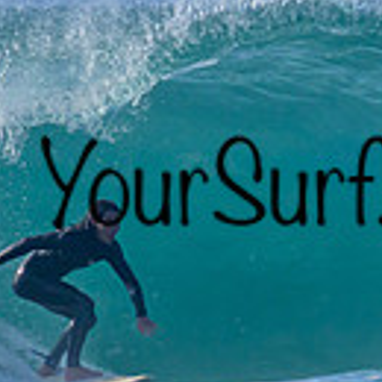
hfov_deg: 0.6
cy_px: 157
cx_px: 344
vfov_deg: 0.6
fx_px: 39128
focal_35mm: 3134
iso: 900
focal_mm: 800
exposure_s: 1/2000
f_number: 11
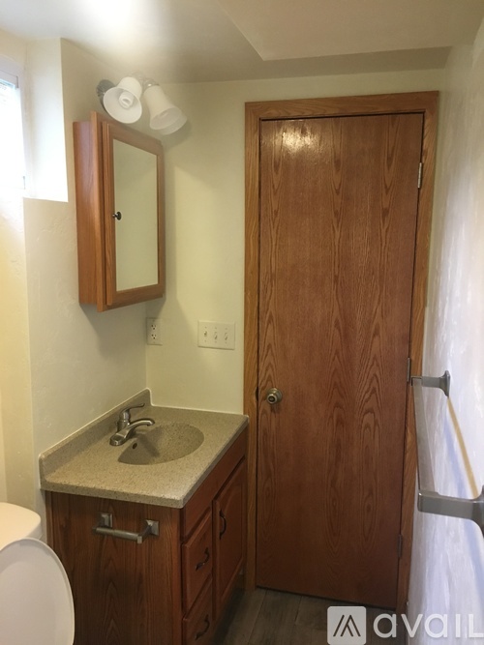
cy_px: 322
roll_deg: -1.0
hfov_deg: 48.2
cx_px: 242
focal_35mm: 29
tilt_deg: -8.2
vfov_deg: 61.7
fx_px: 541
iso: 160
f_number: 2.2
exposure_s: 1/30
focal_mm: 4.15
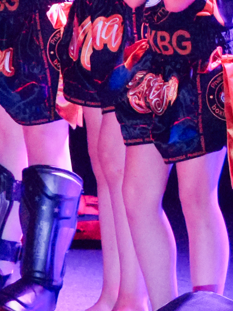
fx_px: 3520
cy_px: -92
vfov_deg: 5.0
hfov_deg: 3.8
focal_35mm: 392
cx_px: 131
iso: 6400
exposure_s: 1/160
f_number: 4
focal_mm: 52
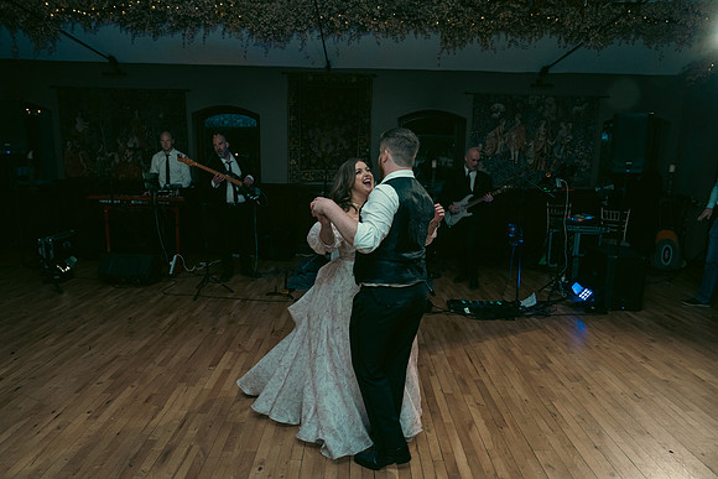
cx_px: 359
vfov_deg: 53.2
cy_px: 240
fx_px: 479
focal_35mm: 24
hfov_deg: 73.7
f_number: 3.5
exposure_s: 1/160
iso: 2500
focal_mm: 24
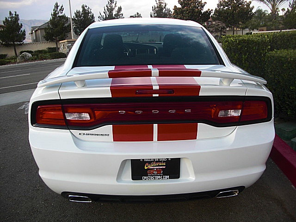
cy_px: 111
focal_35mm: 36
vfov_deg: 39.7
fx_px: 308
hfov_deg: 51.4
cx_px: 148
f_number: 2.8
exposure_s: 1/320
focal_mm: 6.3
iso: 50
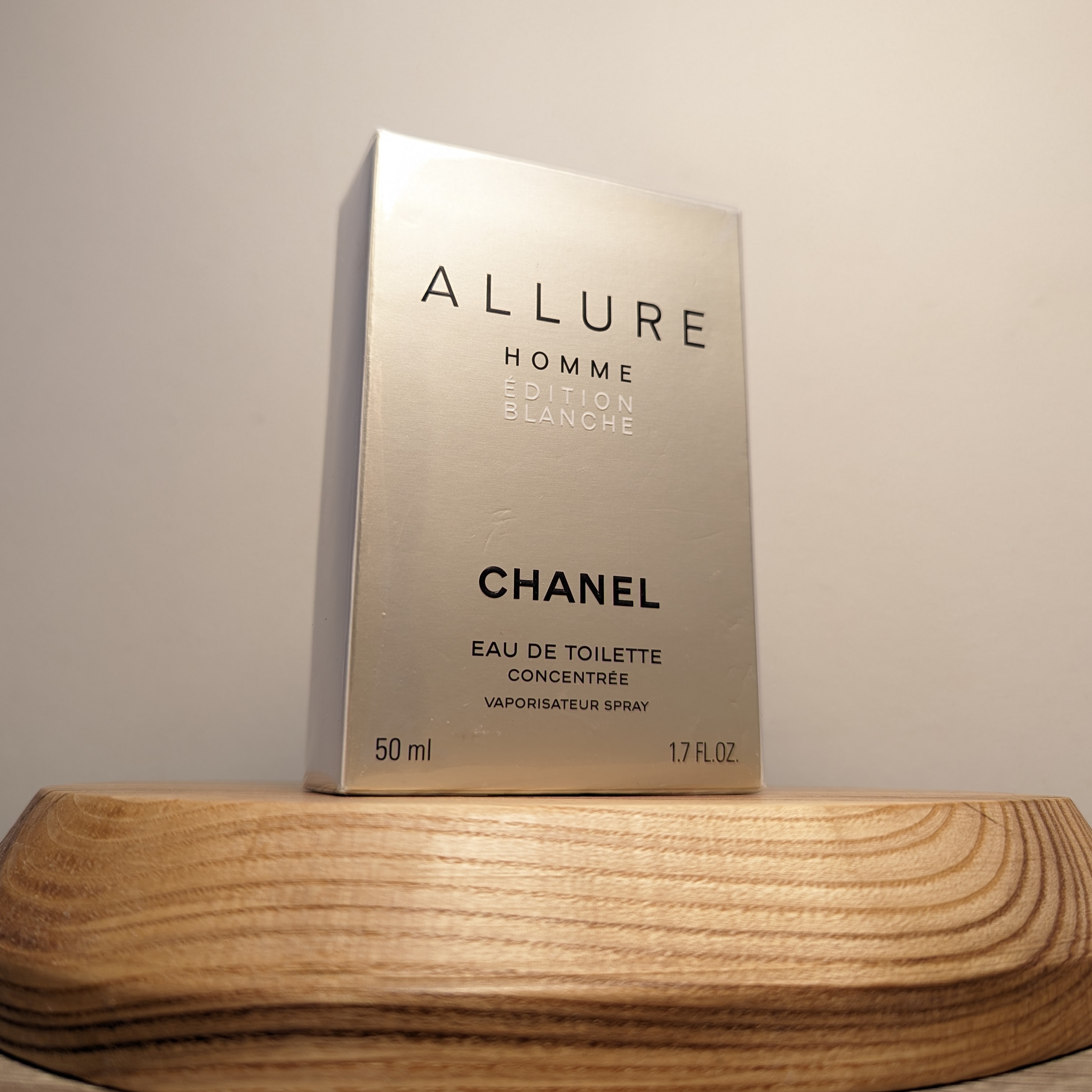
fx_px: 1035
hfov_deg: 55.6
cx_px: 545
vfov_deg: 55.3
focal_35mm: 29
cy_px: 453
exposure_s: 1/90
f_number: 1.85
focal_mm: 6.81
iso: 73
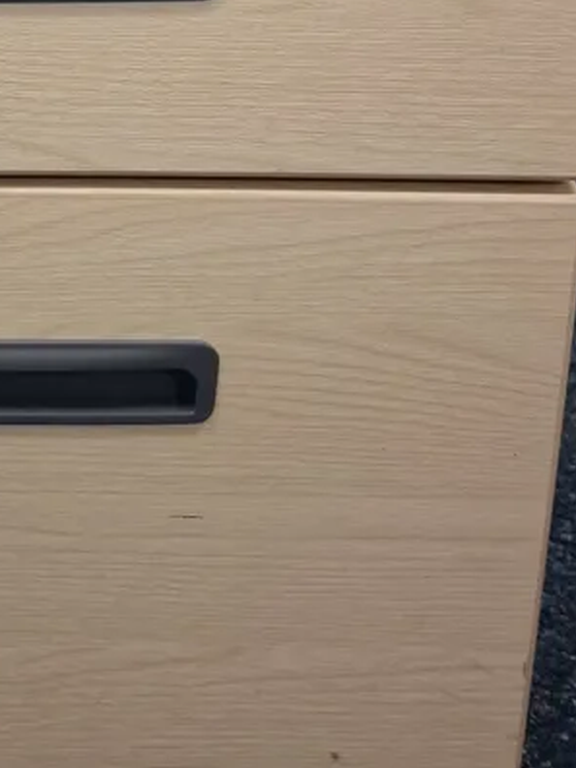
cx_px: 64
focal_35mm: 62
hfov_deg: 23.1
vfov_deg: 28.1
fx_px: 1376
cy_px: -98
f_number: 1.8
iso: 250
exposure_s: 1/33
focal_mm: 5.54
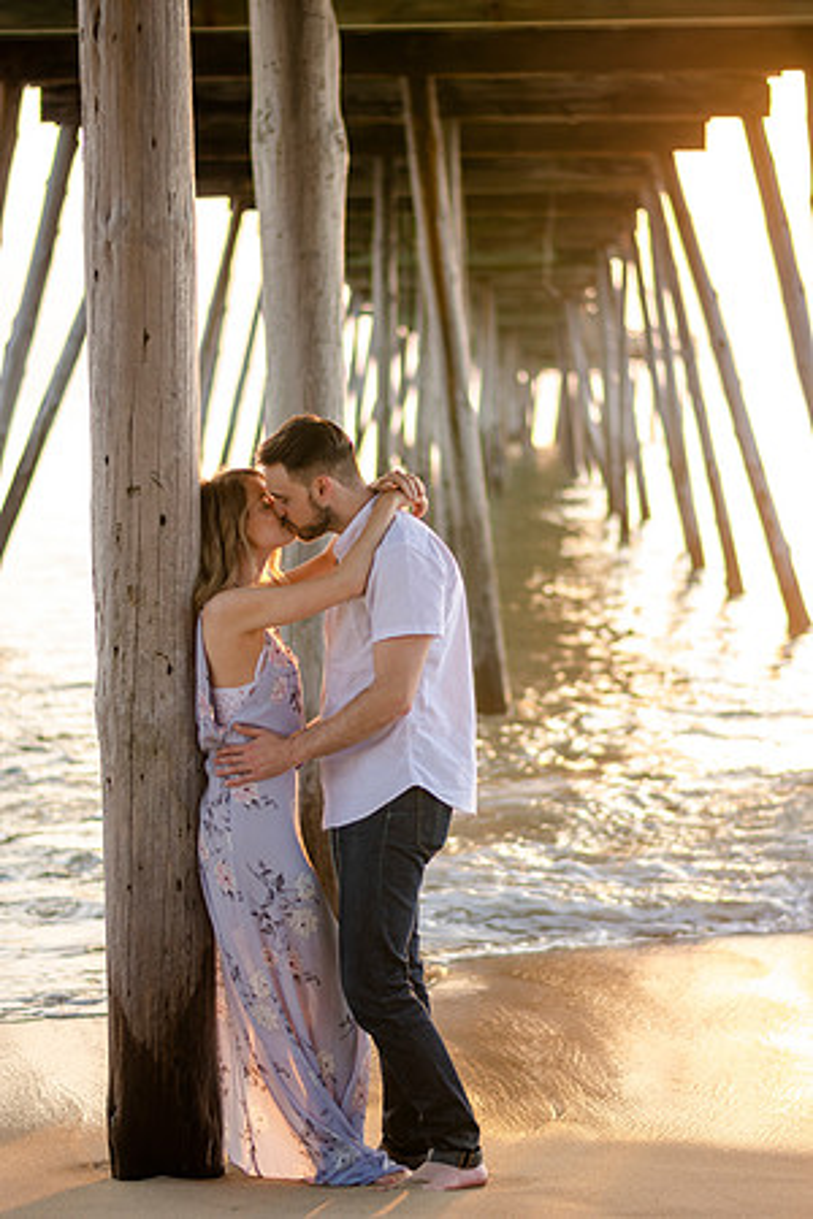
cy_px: 610
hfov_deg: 18.2
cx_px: 406
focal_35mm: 75
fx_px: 2540
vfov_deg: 27.0
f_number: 1.8
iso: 100
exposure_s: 1/250
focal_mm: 50
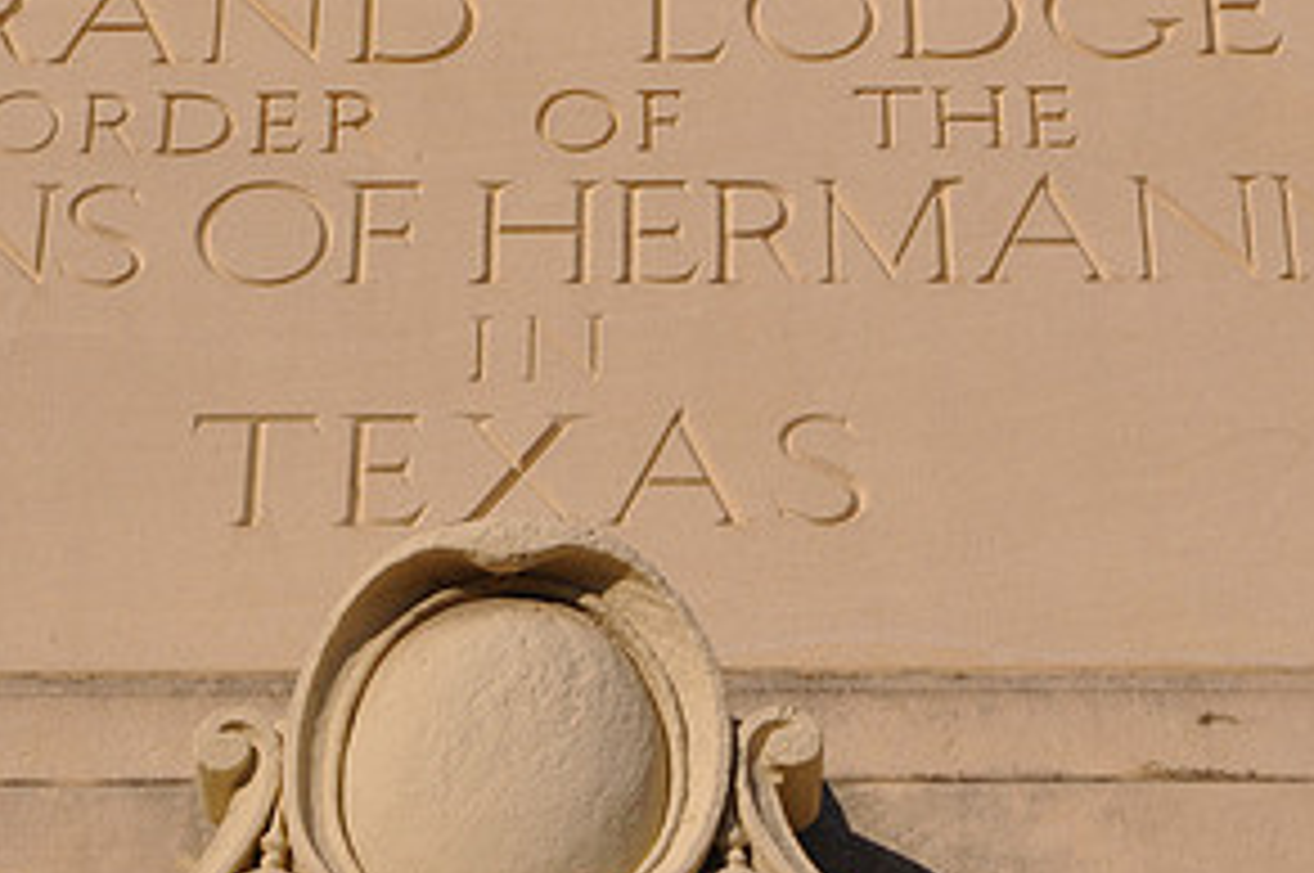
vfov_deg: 10.2
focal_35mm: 134
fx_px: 4885
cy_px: 466
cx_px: 616
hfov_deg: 15.3
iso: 200
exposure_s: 1/200
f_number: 14
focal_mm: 45
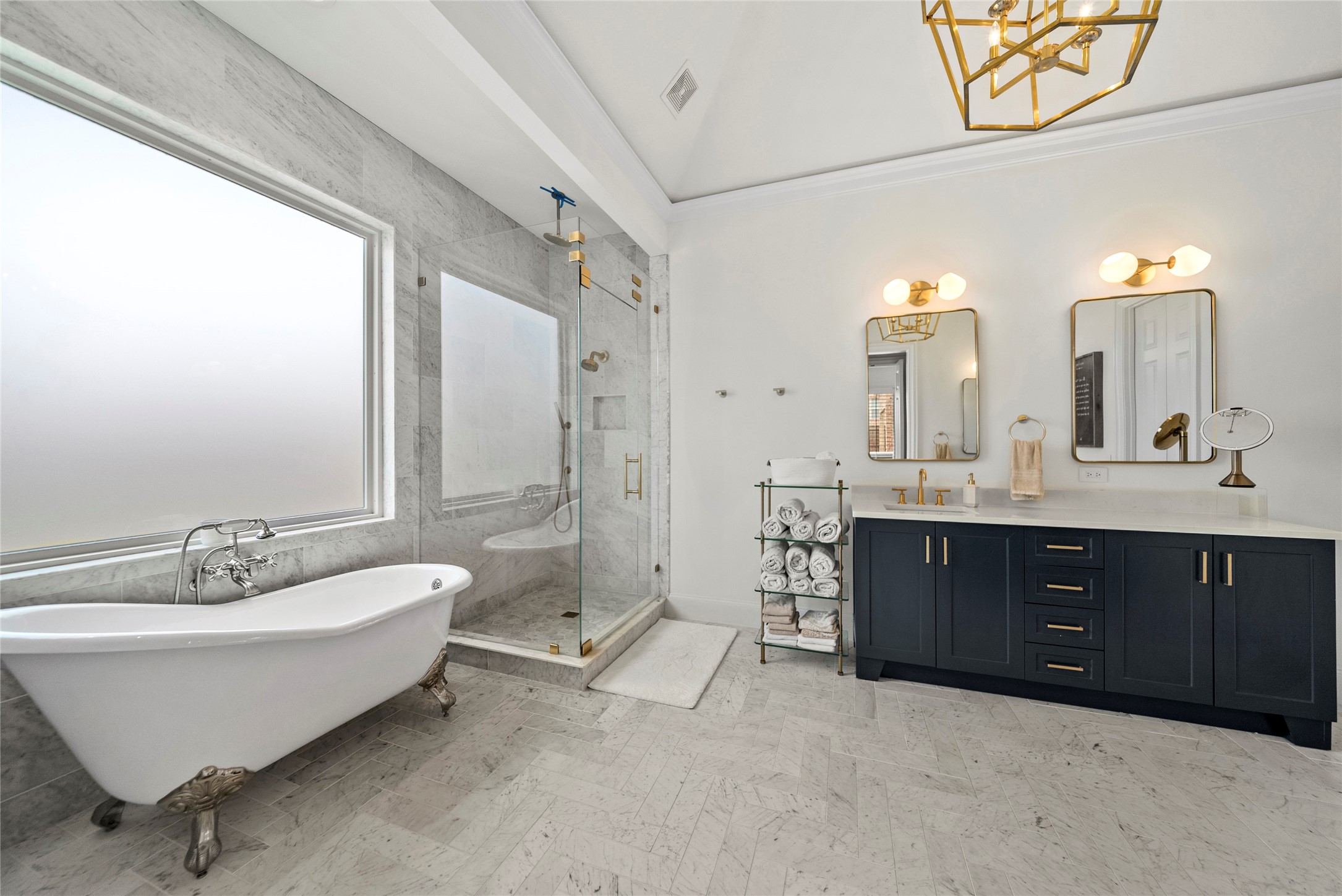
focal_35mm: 12
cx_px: 671
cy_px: 448
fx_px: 448
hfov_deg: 112.6
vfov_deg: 90.1
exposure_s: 1/25
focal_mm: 12
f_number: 8
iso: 800
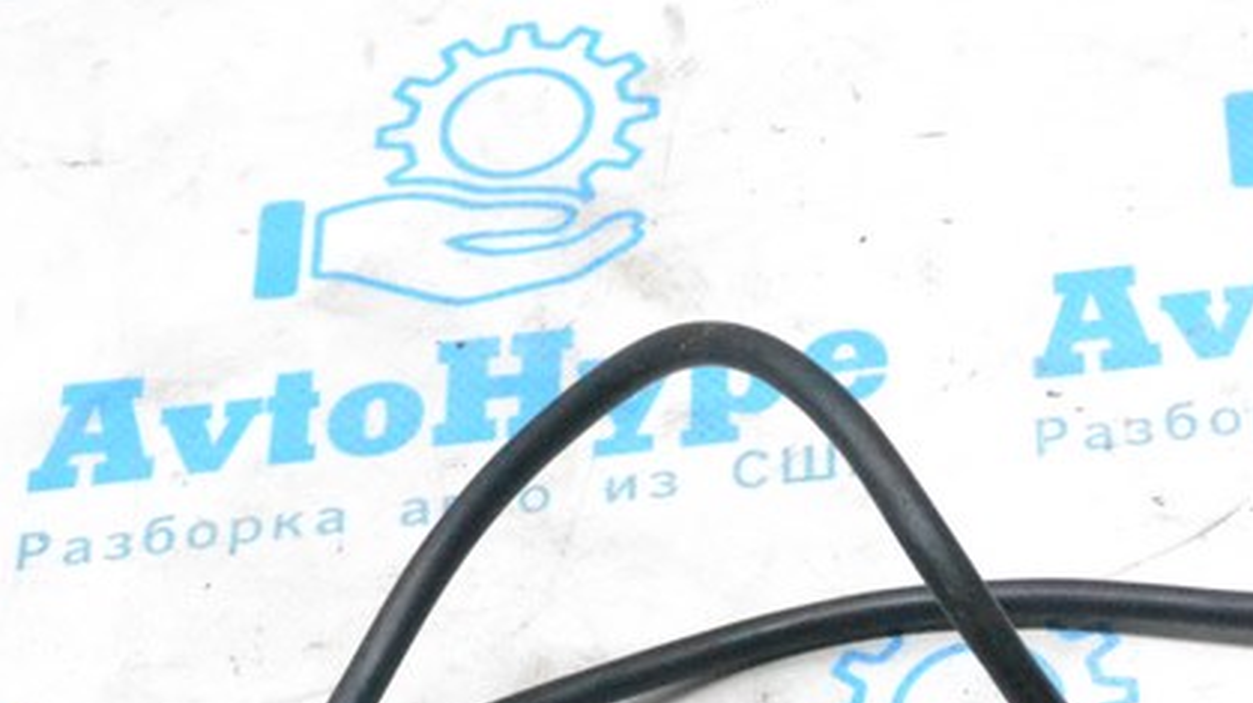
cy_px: 863
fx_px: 4084
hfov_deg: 16.9
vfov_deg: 9.7
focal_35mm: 123
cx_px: 1379
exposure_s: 1/160
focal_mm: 32
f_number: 9
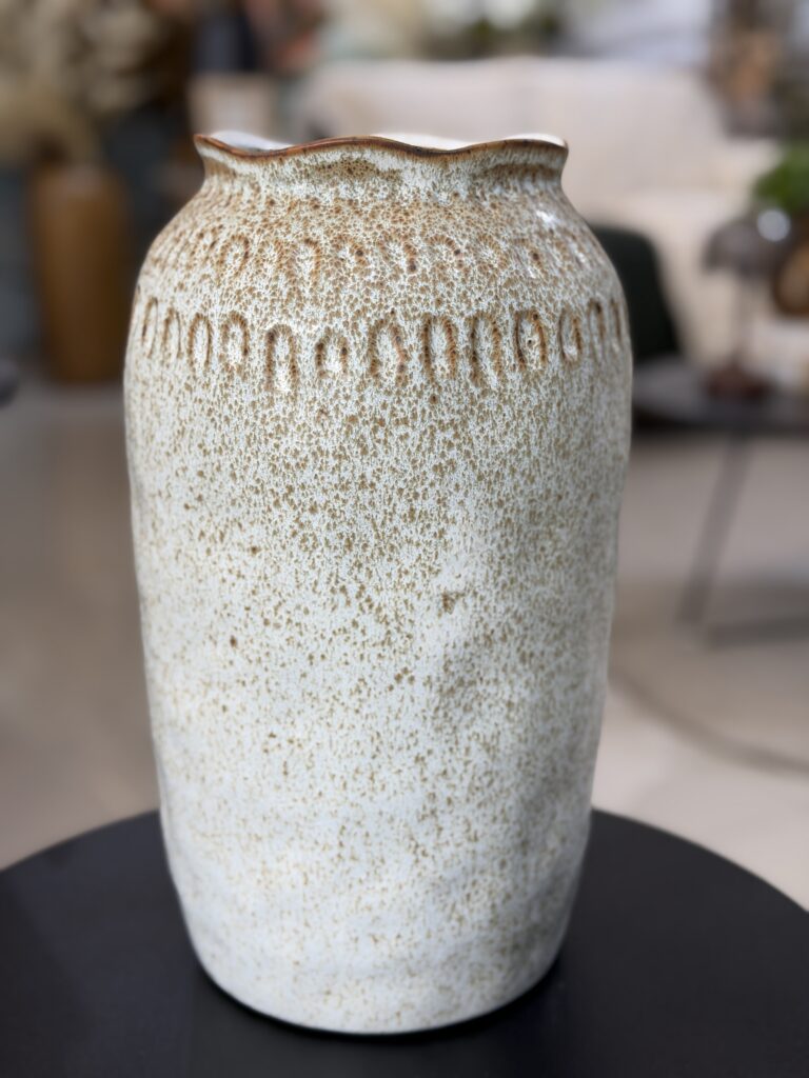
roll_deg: -0.4
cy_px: 539
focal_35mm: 48
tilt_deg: -15.4
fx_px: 1496
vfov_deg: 39.7
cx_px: 404
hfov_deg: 30.3
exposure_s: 1/60
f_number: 1.78
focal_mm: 6.76
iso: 50
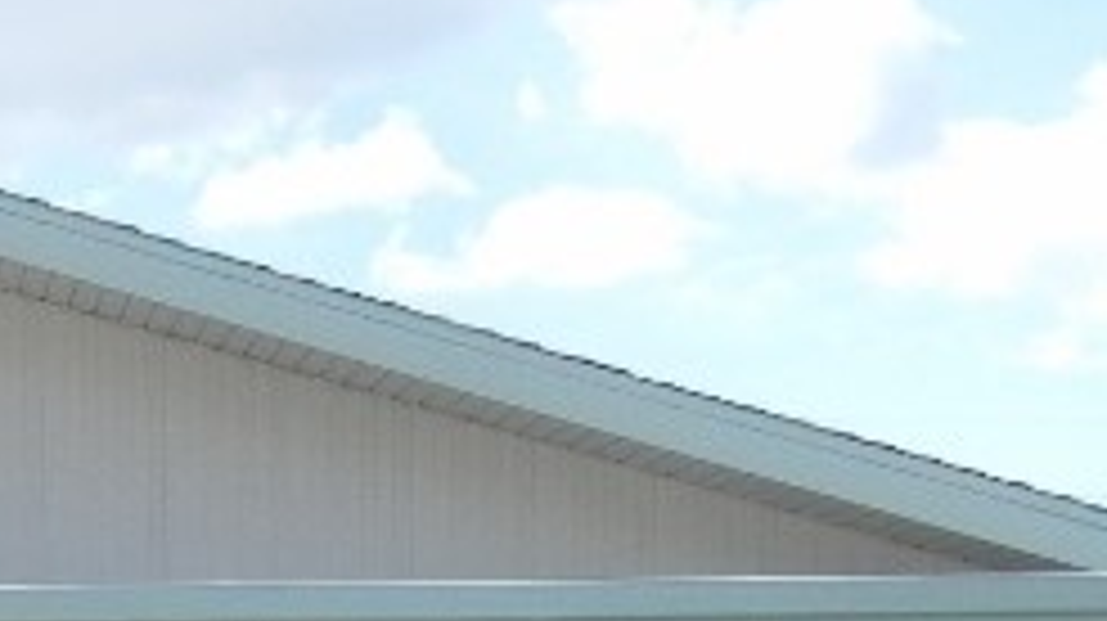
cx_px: -81
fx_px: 3989
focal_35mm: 136
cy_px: 1296
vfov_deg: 8.4
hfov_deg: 15.4
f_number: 7
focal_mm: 5.4
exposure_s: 1/334
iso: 160
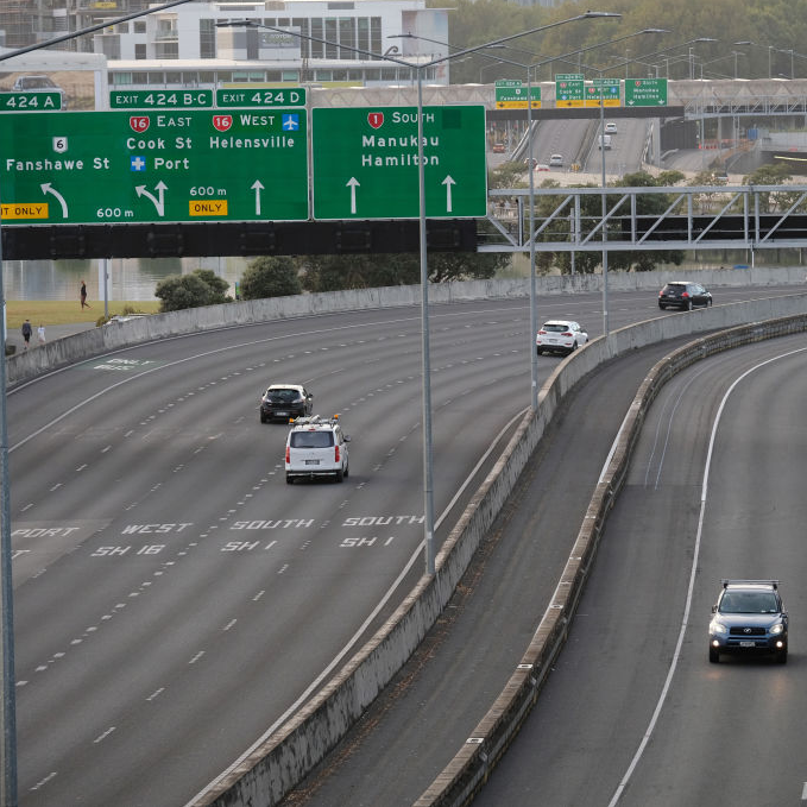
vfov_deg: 6.5
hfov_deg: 6.5
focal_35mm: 269
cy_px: 402
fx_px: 7095
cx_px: 522
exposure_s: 1/250
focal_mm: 140
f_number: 4.5
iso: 400
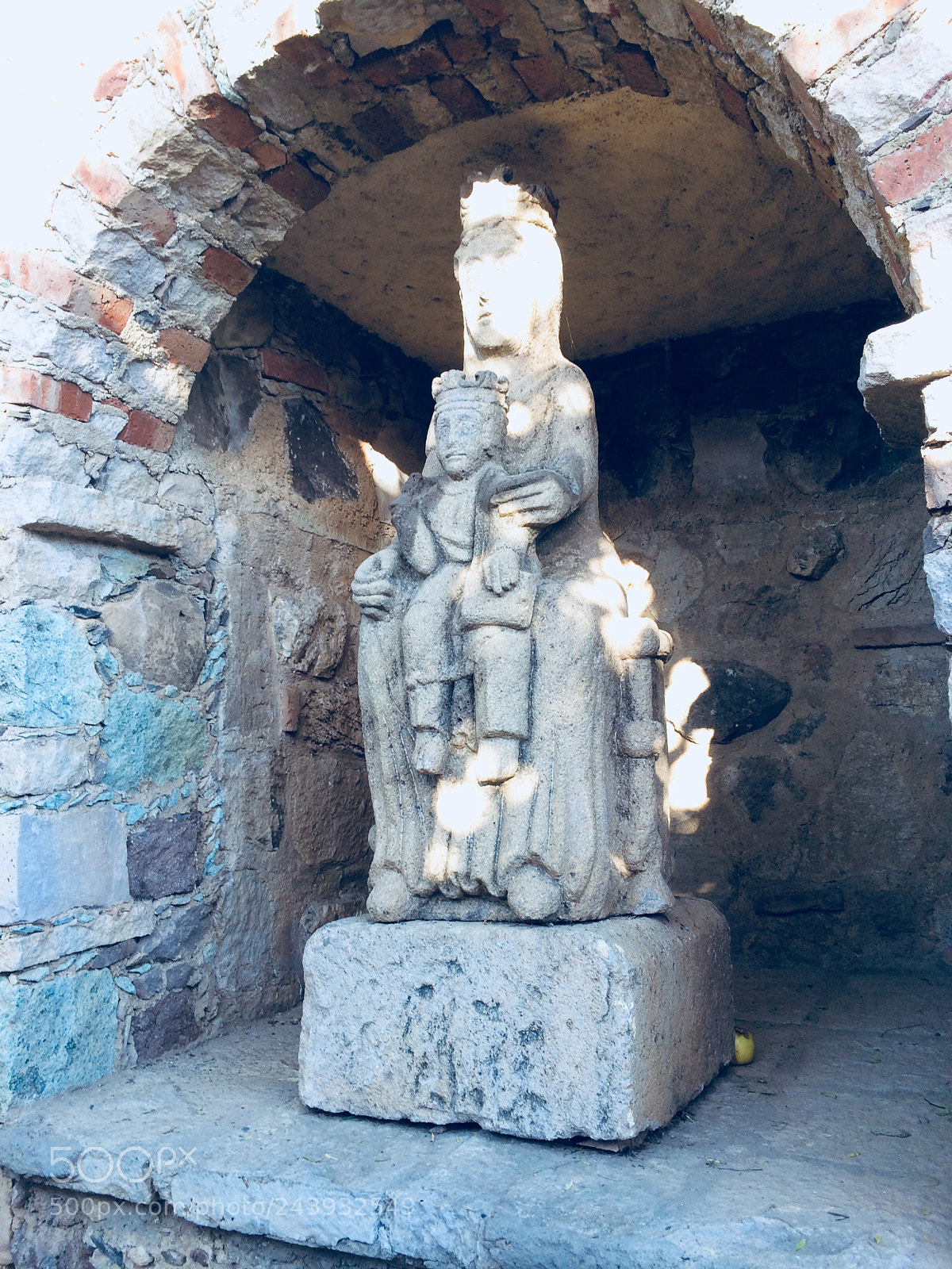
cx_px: 476
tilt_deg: +6.6
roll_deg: +1.9
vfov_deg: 61.7
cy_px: 634
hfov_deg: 48.2
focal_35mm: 29
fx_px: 1063
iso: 50
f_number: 2.2
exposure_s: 1/60
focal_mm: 4.15
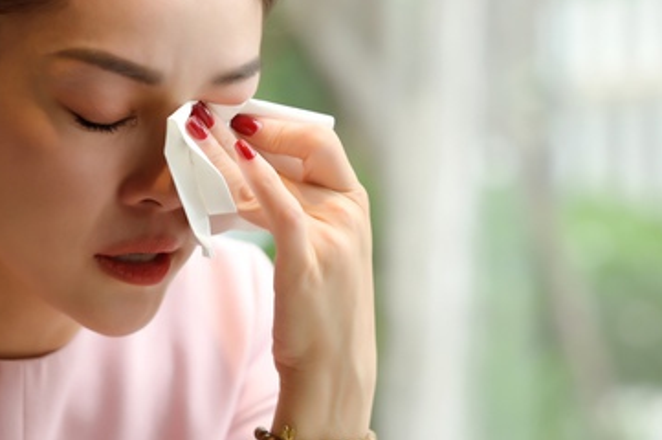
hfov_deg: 14.0
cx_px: 167
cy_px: 133
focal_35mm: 146
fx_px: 2682
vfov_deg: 9.4
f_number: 3.5
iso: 500
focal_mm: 85
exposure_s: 1/200
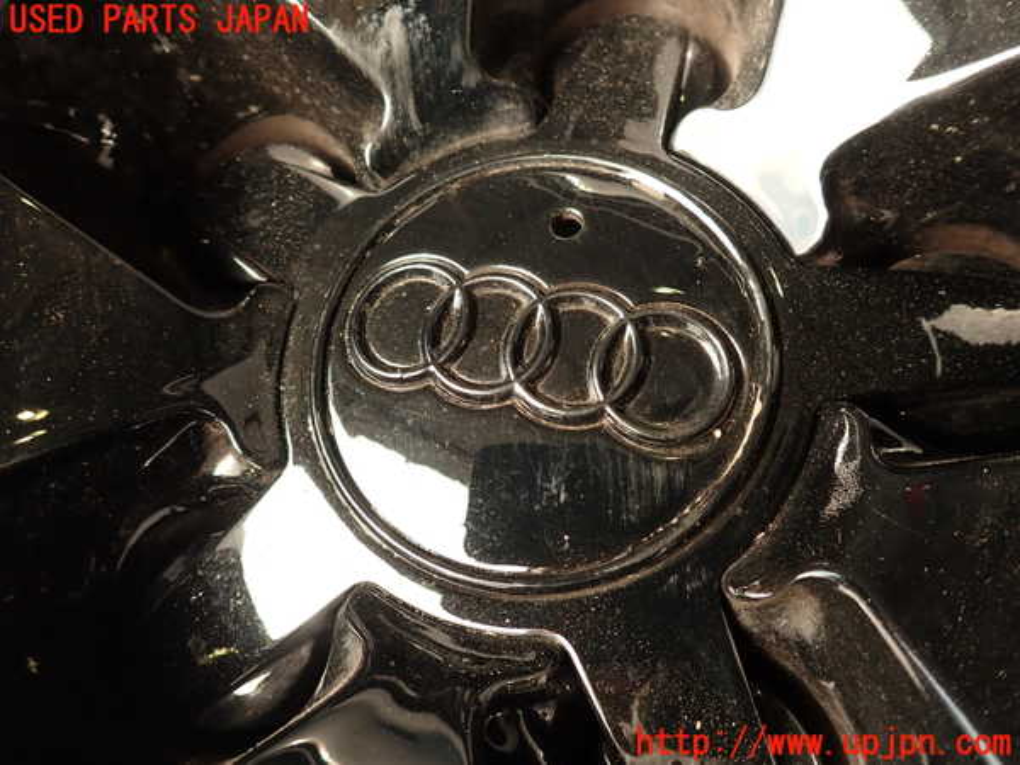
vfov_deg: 54.9
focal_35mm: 25
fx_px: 737
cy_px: 382
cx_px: 510
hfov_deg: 69.4
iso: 100
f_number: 2.8
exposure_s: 1/80
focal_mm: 4.5
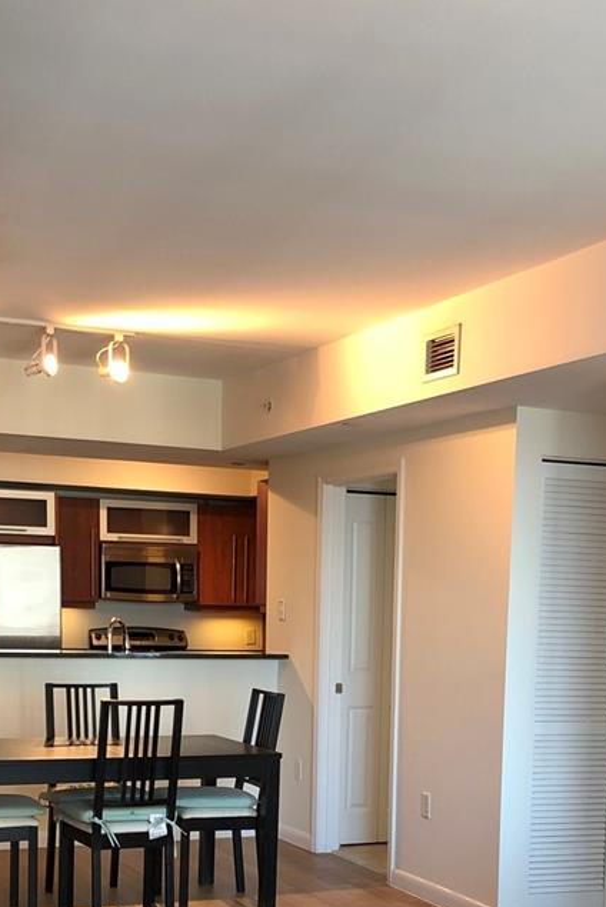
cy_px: 740
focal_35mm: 55
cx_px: 332
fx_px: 1387
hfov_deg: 24.6
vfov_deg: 35.0
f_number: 1.8
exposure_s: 1/30
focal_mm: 3.99
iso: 25
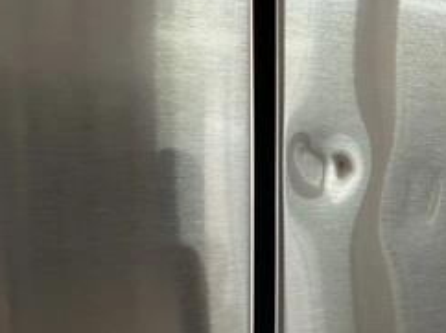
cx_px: 352
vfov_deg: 30.1
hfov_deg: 38.3
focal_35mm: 48
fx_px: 618
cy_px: 202
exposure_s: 1/60
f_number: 1.8
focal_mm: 3
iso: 125
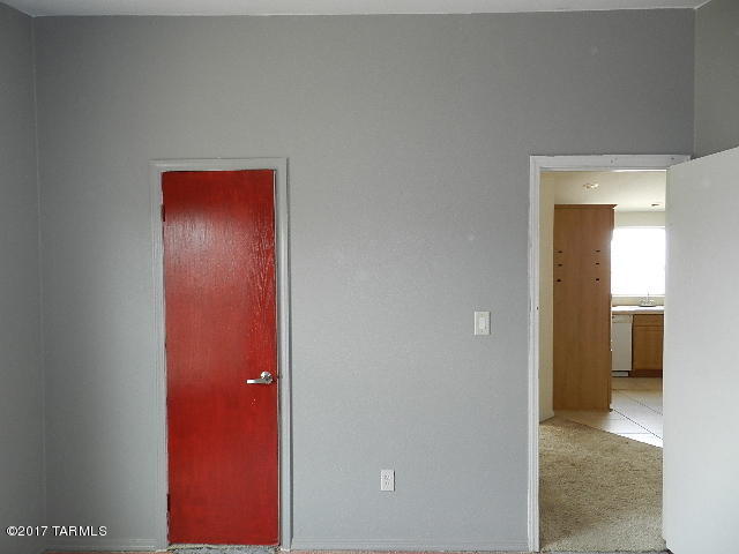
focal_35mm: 23
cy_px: 277
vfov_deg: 58.9
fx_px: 491
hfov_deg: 73.9
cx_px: 370
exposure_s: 1/40
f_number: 3.4
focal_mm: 4
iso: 160
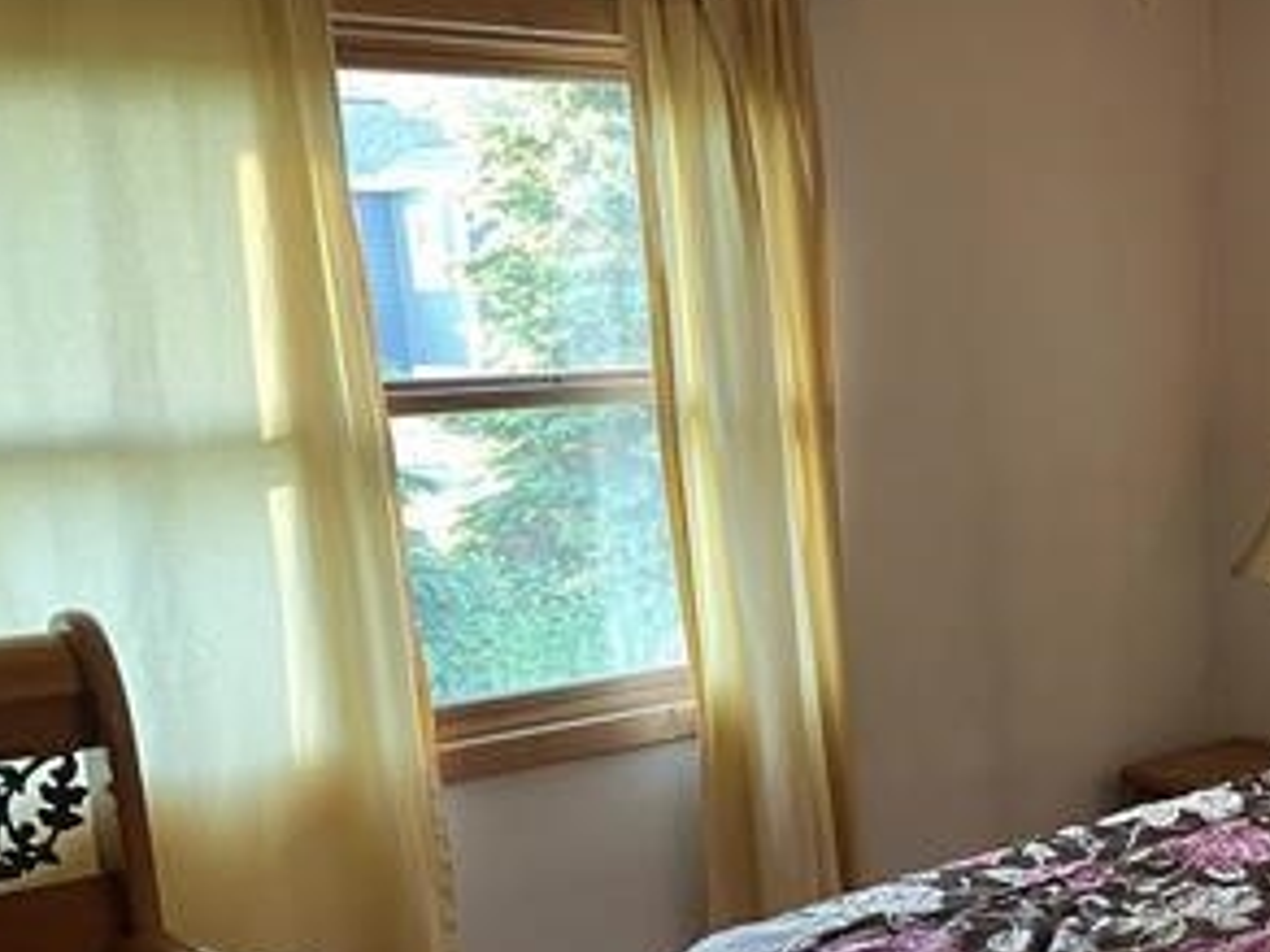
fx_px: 2091
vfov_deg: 24.8
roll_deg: +0.9
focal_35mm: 57
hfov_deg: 31.6
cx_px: 1231
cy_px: 869
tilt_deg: -14.5
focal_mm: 4.2
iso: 250
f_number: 1.6
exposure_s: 1/60
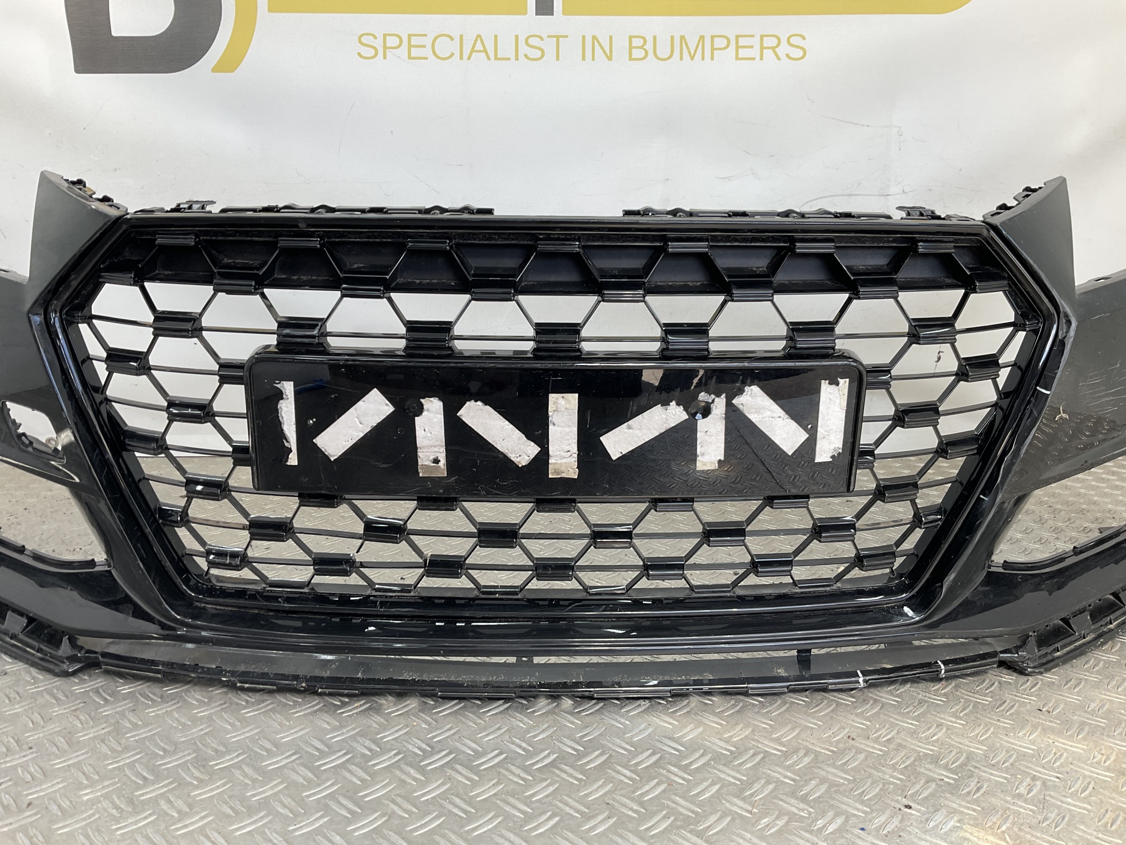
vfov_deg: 48.2
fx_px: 943
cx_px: 563
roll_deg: -2.5
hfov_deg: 61.7
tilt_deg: -13.5
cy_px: 422
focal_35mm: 29
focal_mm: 3
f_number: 1.8
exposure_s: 1/109
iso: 16
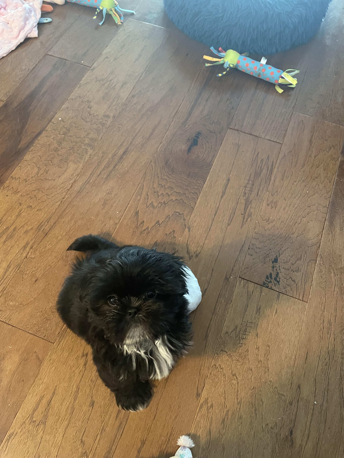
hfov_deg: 53.1
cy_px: 229
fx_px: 345
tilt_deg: -63.1
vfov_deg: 67.3
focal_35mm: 26
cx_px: 172
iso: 640
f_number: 1.6
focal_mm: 4.2
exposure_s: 1/30
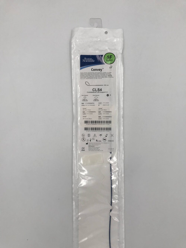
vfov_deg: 63.4
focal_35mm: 28
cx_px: 93
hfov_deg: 49.8
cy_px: 124
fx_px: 201
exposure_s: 1/277
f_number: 1.8
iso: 20
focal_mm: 3.99
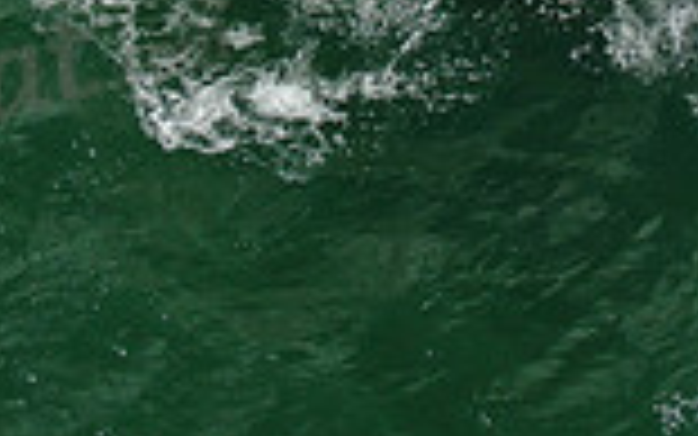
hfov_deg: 11.0
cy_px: -218
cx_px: 495
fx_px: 3616
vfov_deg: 6.8
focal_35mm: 190
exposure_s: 1/1000
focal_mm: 8.6
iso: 100
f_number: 3.8
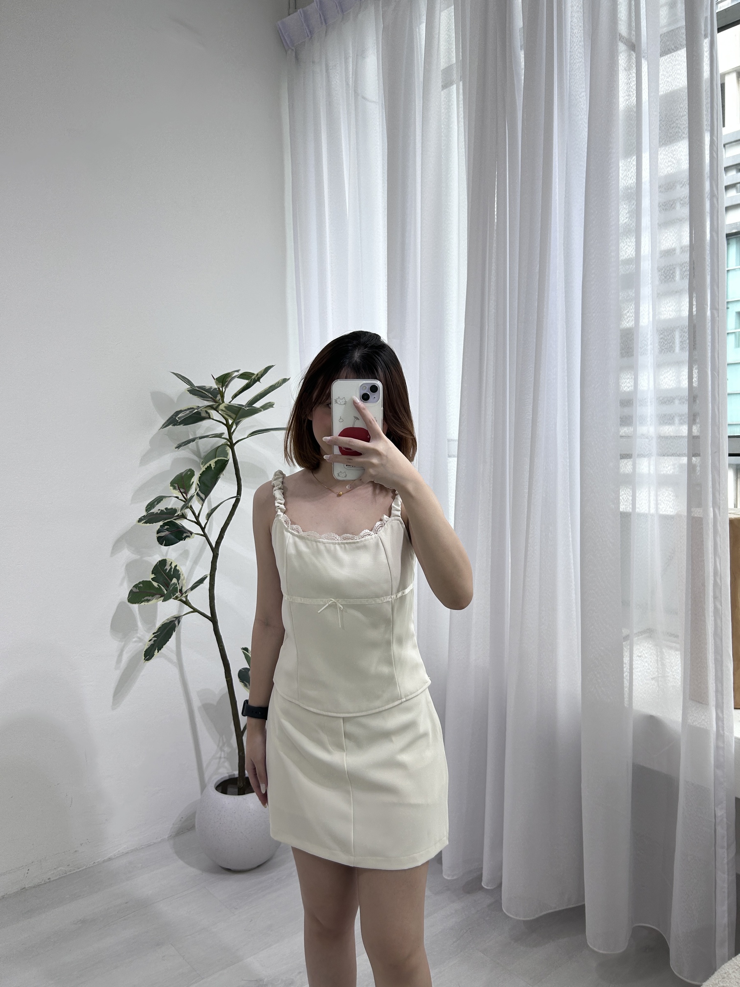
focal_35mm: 26
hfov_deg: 53.1
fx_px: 741
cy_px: 494
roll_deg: -0.8
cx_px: 370
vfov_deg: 67.3
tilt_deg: -13.0
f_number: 1.5
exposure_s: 1/662
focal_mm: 5.7
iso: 50
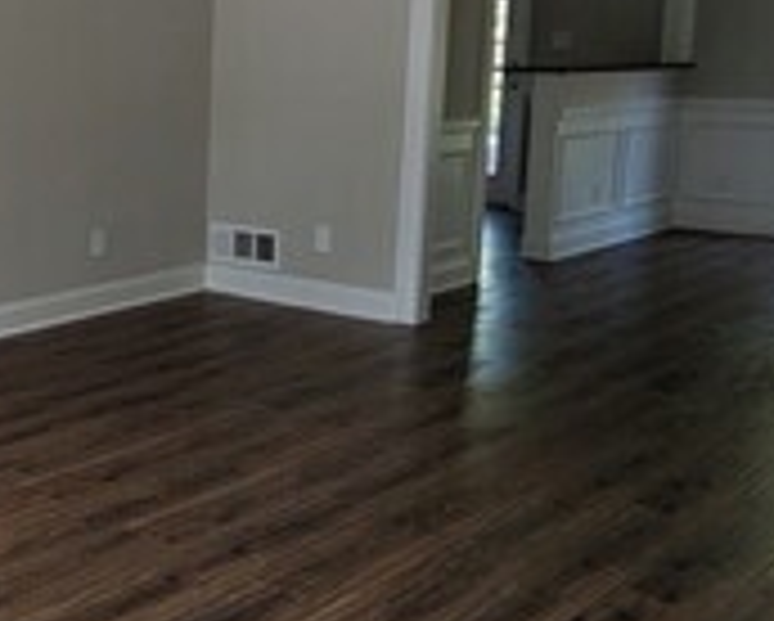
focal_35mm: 53
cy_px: 220
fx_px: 1215
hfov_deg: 30.3
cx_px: -142
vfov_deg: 28.5
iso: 54
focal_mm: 1.83
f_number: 2.2
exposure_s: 1/60
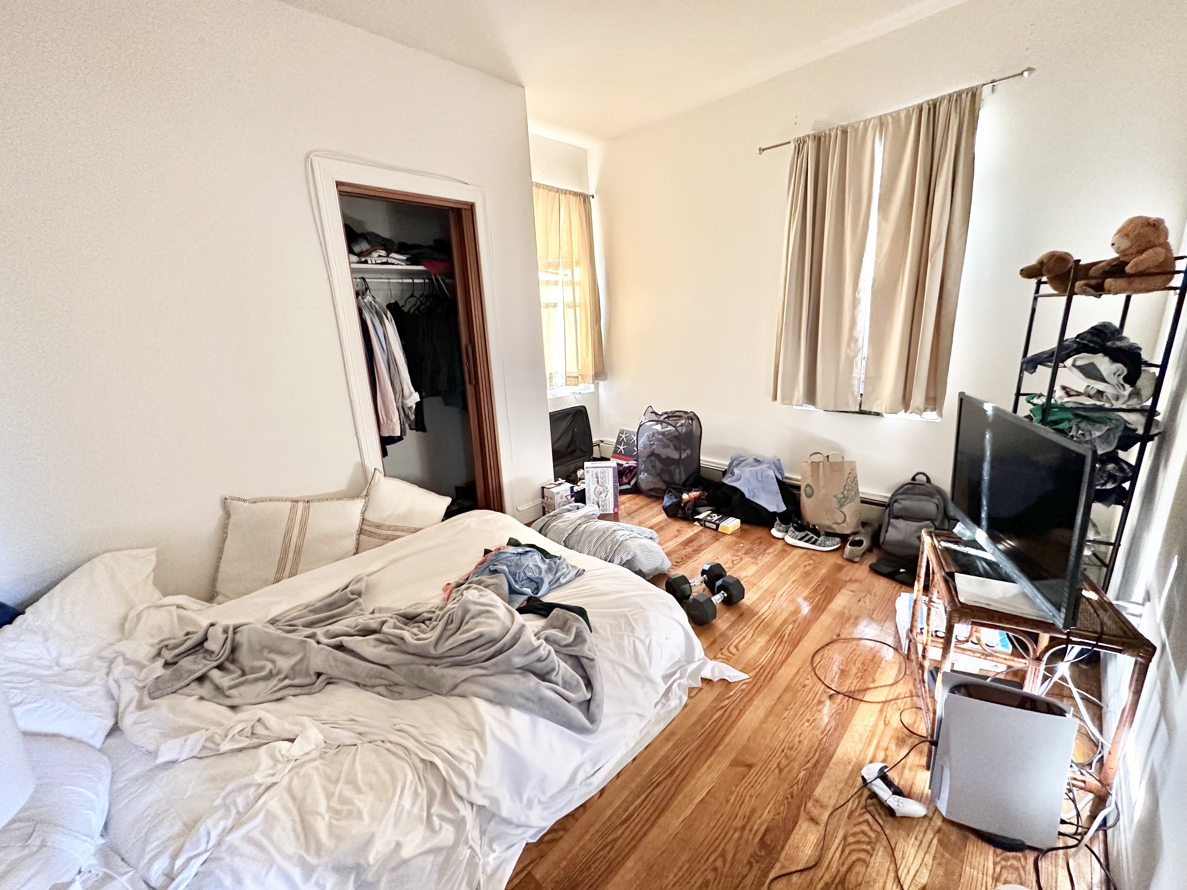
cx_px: 594
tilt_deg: -15.1
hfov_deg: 102.1
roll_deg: +3.0
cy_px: 445
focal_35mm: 14
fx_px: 480
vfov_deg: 85.7
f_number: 2.2
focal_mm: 2.22
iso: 500
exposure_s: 1/60
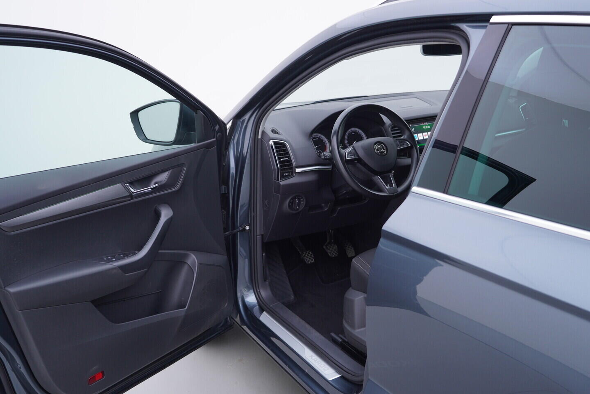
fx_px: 590
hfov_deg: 53.1
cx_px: 295
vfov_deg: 36.9
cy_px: 197
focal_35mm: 36
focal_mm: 24
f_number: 3.2
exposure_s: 1/50
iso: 125
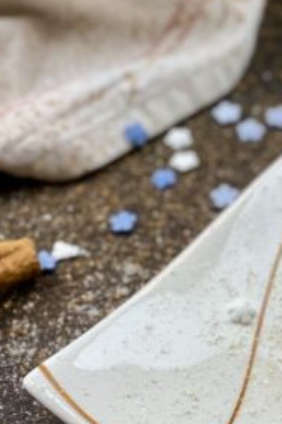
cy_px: 341
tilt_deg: -47.9
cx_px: 463
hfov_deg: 6.8
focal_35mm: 197
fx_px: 2317
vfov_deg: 10.4
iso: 32
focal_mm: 6
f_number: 2
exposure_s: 1/100
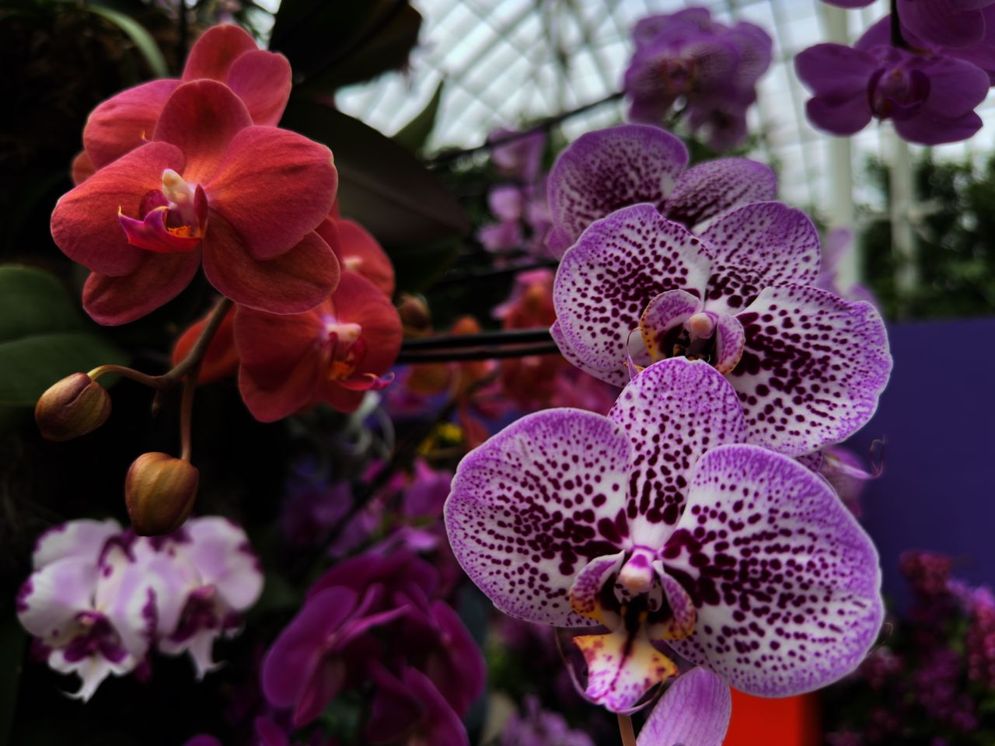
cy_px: 373
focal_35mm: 24
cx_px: 498
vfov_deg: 56.8
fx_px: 690
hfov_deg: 71.6
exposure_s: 1/1242
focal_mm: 6.76
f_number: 1.78
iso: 80
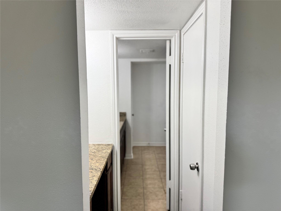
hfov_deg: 71.6
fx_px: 195
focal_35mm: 24
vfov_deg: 56.8
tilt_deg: -5.6
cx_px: 140
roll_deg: +0.5
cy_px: 106
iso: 64
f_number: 1.78
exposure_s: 1/185
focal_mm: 6.76
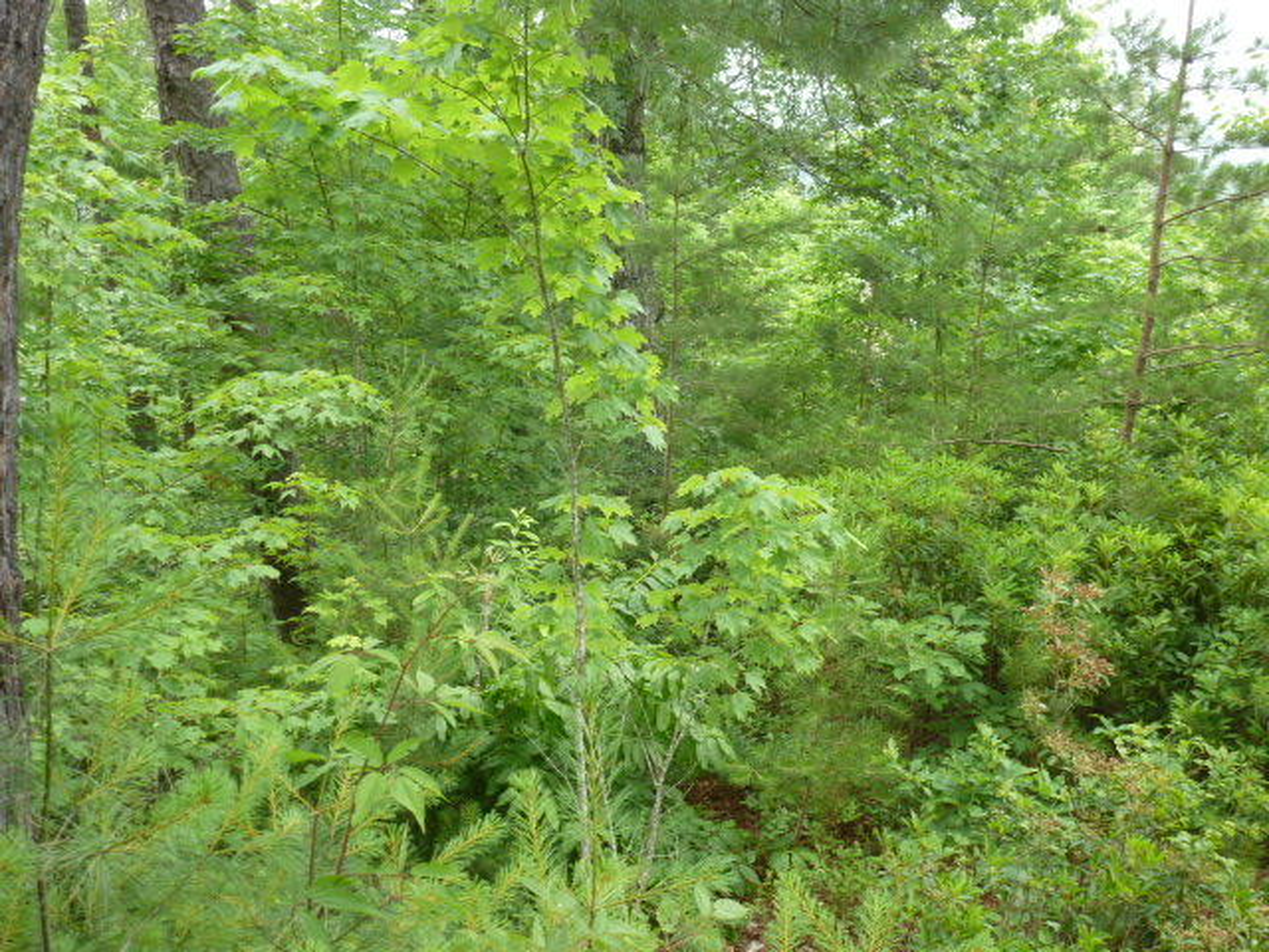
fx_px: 1320
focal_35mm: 36
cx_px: 634
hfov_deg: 51.4
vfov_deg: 39.7
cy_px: 476
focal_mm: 6.4
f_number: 3.7
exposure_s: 1/60
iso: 160
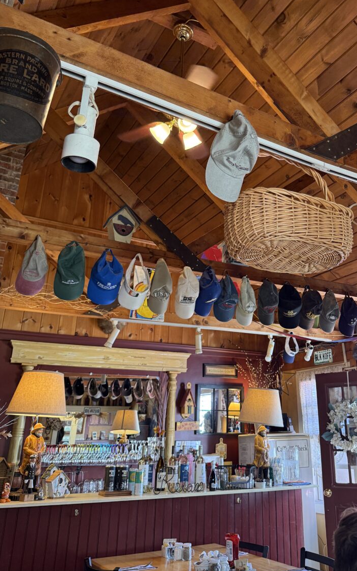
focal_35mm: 31
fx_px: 483
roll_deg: -0.5
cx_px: 236
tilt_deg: +23.8
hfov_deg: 40.1
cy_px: 230
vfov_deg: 60.7
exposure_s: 1/60
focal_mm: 6.76
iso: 250
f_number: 1.78
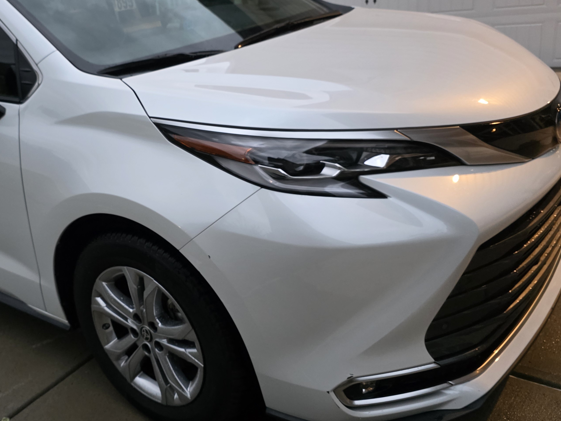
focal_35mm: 36
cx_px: 153
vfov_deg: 39.6
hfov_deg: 49.7
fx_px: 583
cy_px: 195
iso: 1250
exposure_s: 1/120
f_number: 1.7
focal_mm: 6.3
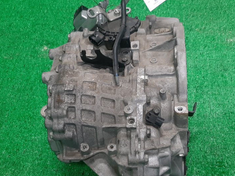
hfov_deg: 36.2
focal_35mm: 53
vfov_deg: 27.5
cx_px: 116
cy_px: 99
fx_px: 360
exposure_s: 1/50
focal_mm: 3.93
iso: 95
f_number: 1.7
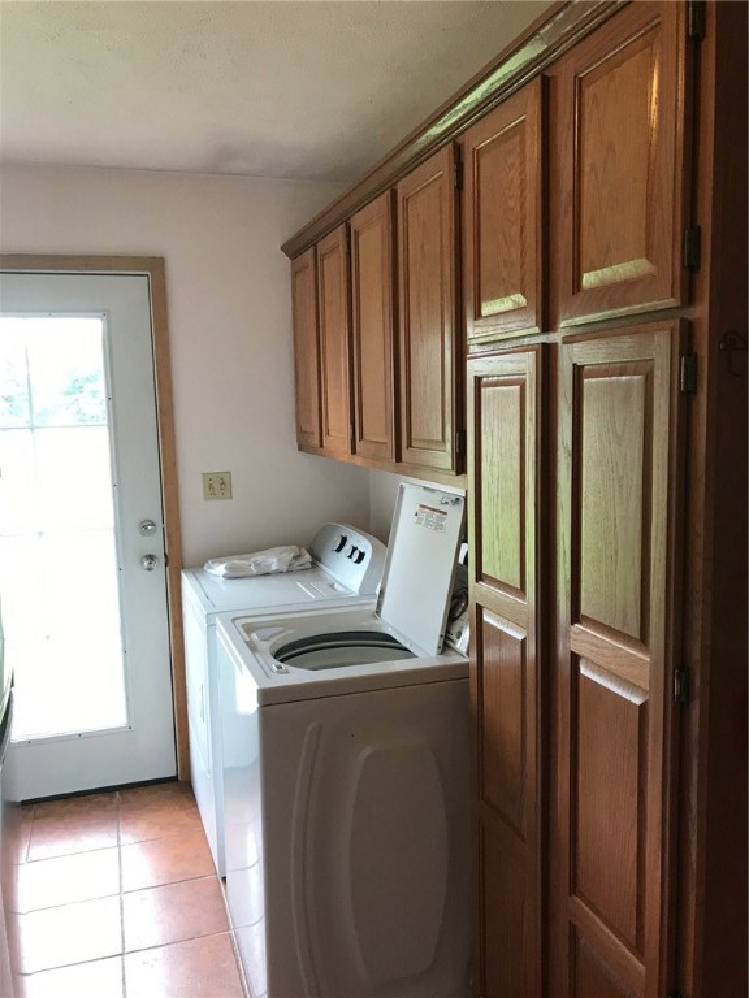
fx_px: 808
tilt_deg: -5.3
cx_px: 374
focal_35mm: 28
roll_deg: +1.4
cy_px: 499
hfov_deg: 49.7
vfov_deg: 63.4
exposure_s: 1/30
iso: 32
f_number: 1.8
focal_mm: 3.99
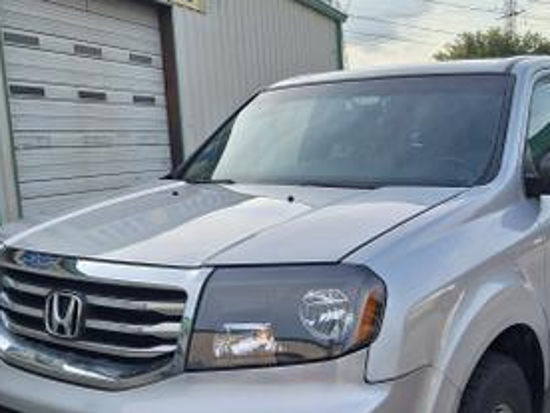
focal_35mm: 42
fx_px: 667
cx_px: 335
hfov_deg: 44.5
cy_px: 249
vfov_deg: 34.2
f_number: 1.8
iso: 40
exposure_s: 1/1946
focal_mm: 5.54
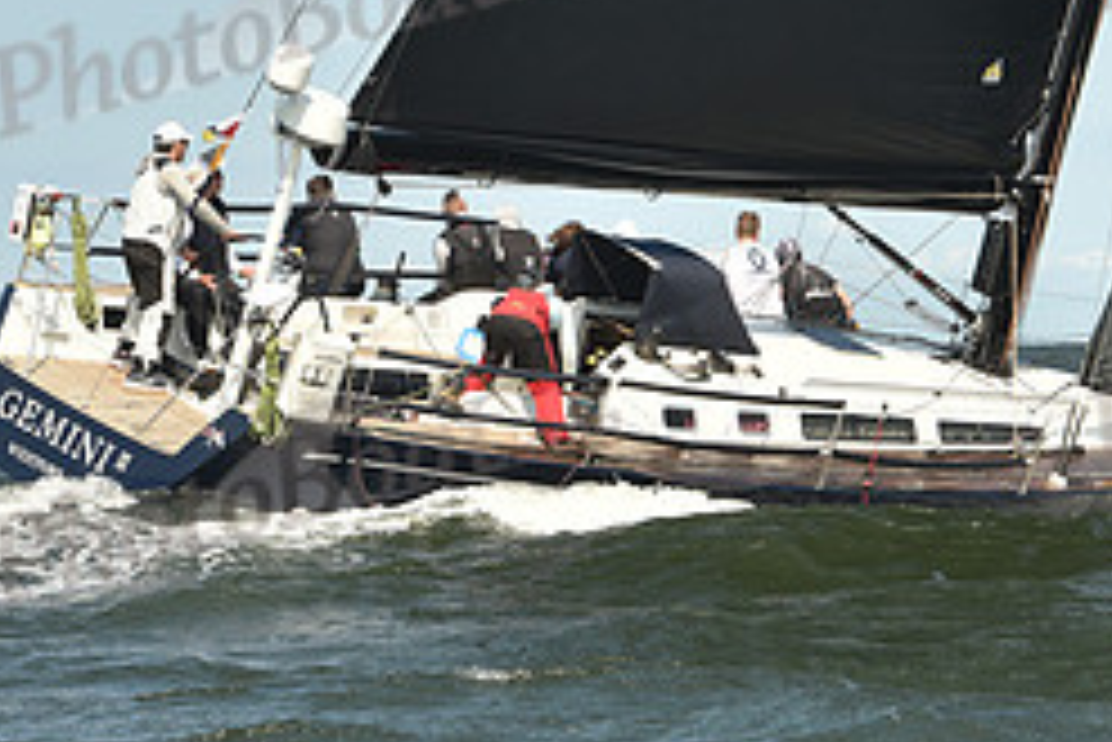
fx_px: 8839
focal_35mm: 286
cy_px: 191
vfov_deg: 4.8
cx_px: 860
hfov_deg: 7.2
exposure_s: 1/800
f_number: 8
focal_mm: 122
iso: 250
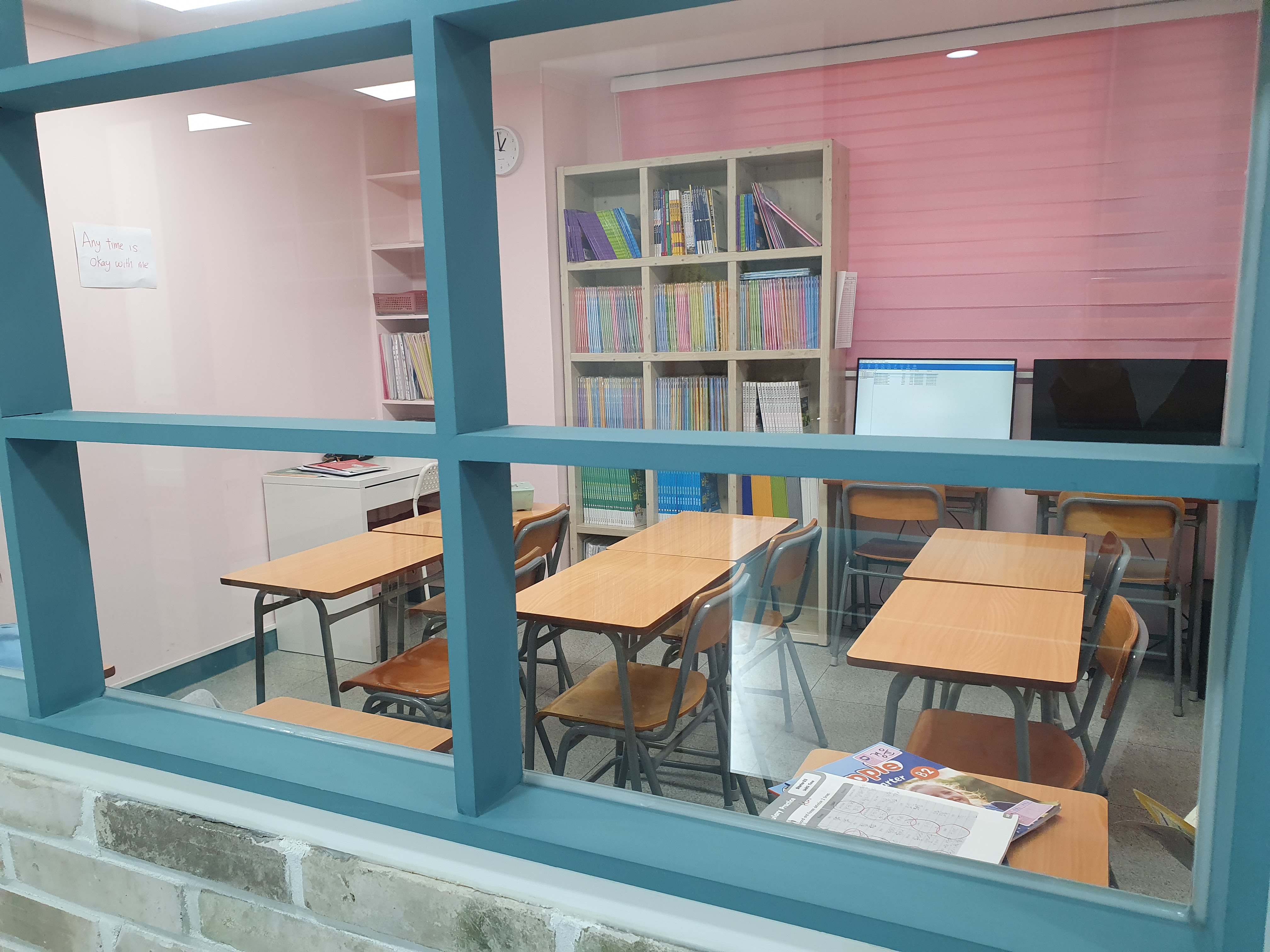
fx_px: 954
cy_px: 476
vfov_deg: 53.1
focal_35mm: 26
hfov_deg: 67.3
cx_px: 635
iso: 250
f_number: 2.4
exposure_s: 1/120
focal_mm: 4.32
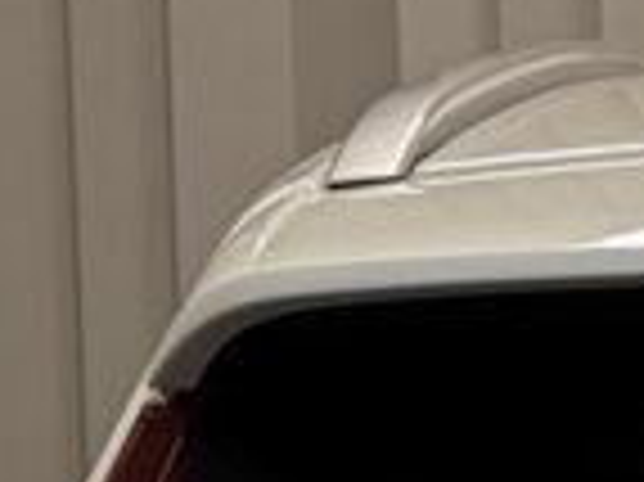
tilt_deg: -10.7
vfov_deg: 4.2
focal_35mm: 344
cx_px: 1504
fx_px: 6394
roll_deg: +0.6
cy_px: 1446
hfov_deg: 5.6
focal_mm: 6.76
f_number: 1.78
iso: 50
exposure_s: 1/100
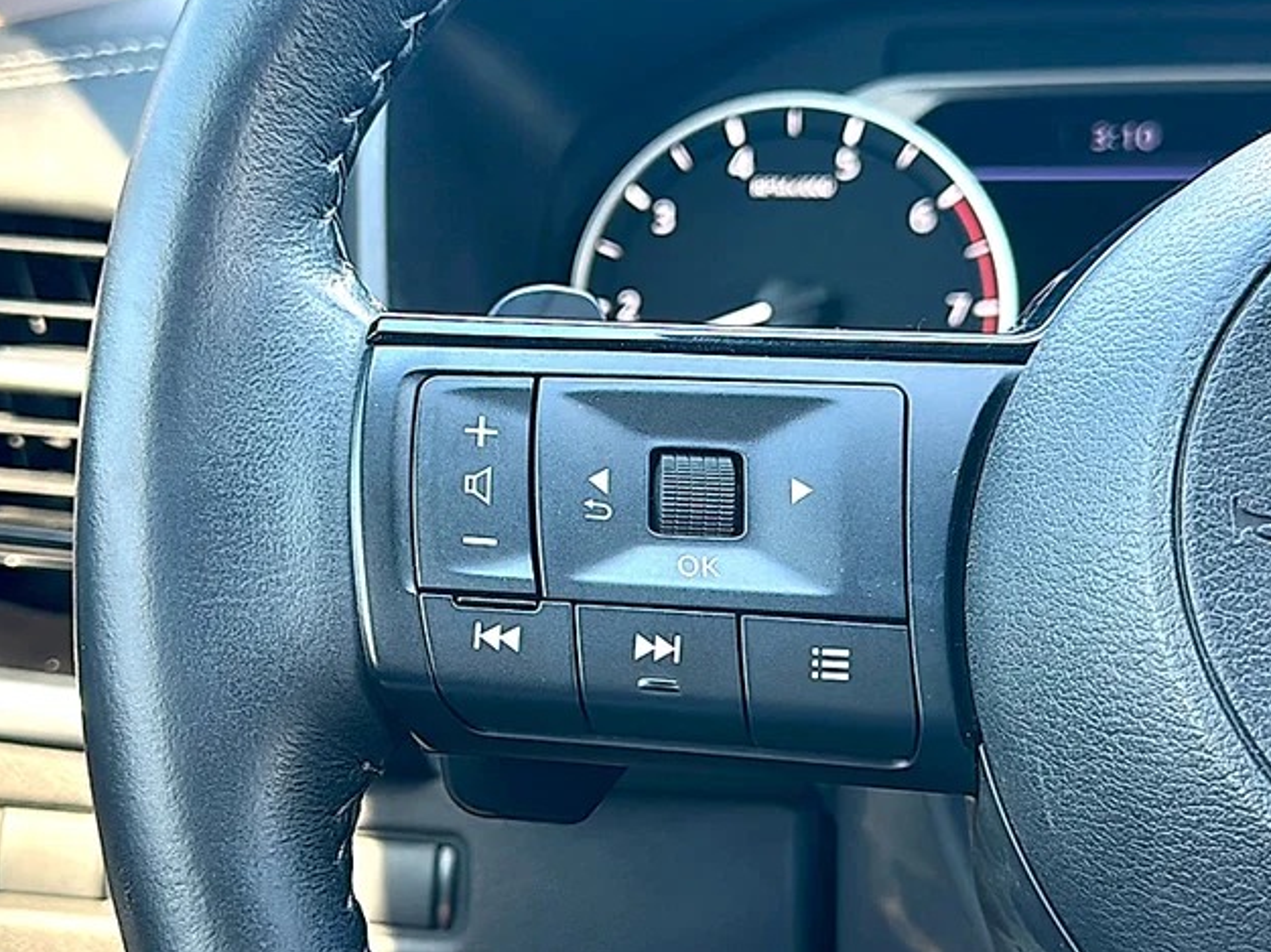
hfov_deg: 40.4
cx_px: 593
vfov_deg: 30.9
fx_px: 1725
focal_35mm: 47
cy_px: 502
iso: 80
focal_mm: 6.86
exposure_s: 1/89
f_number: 1.78
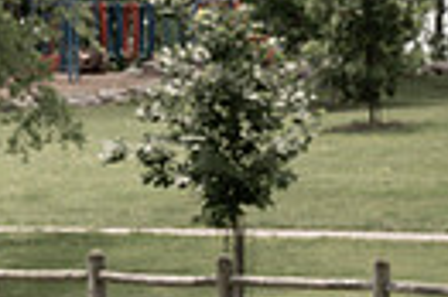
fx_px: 3679
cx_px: -257
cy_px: 614
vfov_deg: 4.6
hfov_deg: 6.9
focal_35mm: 296
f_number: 10
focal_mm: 62
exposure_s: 1/400
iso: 400
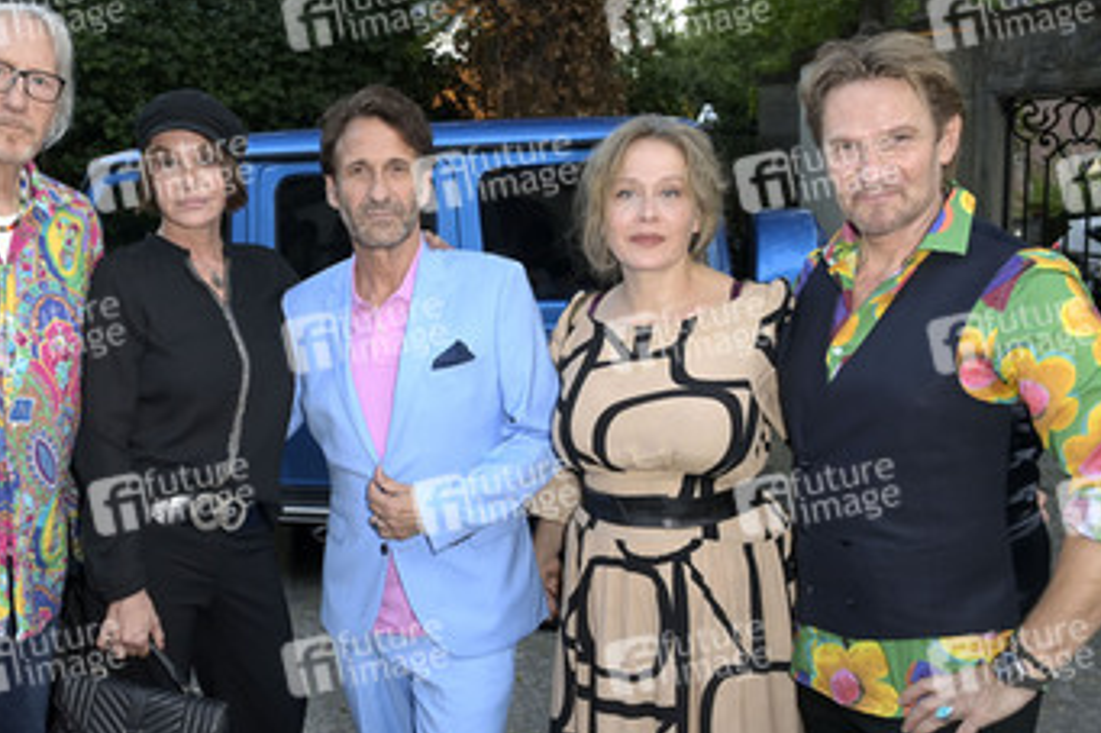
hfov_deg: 51.3
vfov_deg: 35.8
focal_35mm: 37
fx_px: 1131
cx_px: 408
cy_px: 417
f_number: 5.6
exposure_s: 1/160
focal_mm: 28
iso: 1250
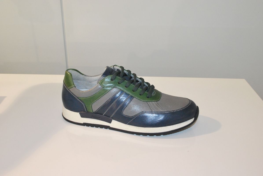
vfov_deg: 37.0
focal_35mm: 36
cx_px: 132
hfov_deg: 53.1
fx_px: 263
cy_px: 88
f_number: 8
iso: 1600
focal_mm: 24
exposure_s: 1/200
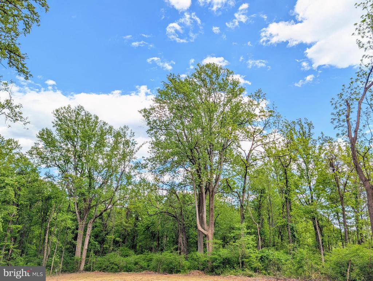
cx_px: 186
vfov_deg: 56.9
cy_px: 140
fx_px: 259
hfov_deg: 71.5
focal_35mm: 24
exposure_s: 1/445
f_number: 1.68
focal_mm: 6.9
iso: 22
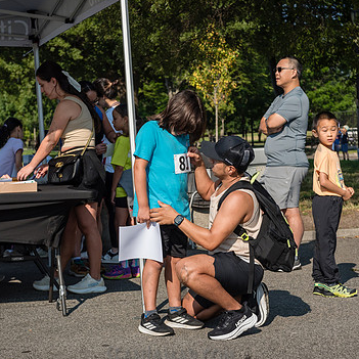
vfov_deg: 19.9
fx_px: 1021
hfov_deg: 19.9
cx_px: 183
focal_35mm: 87
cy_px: 184
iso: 500
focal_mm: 62
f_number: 4.5
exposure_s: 1/3200
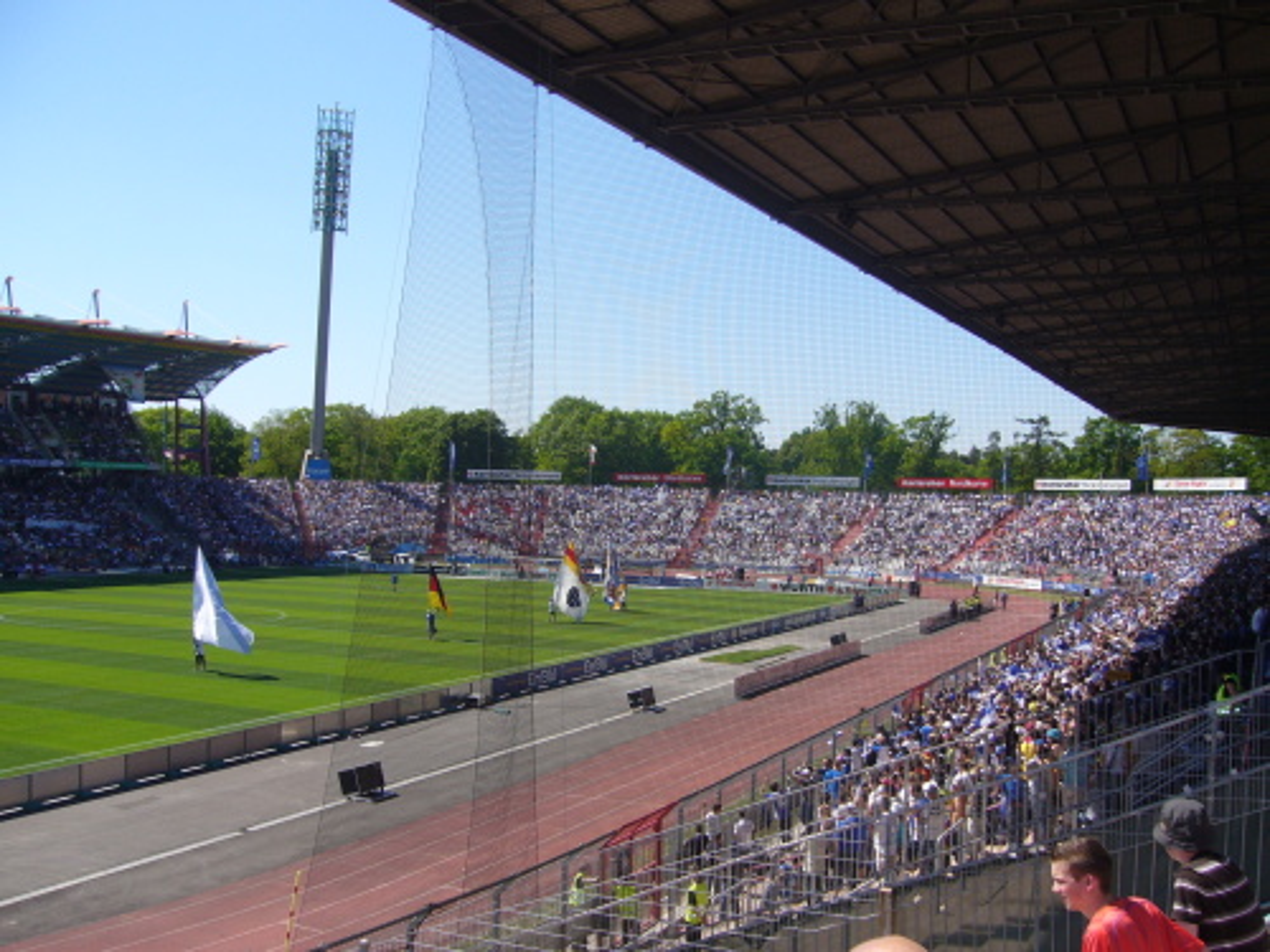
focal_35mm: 35
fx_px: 1284
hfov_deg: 52.6
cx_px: 635
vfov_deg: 40.7
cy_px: 476
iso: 80
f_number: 5.6
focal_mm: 5.8
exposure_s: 1/250
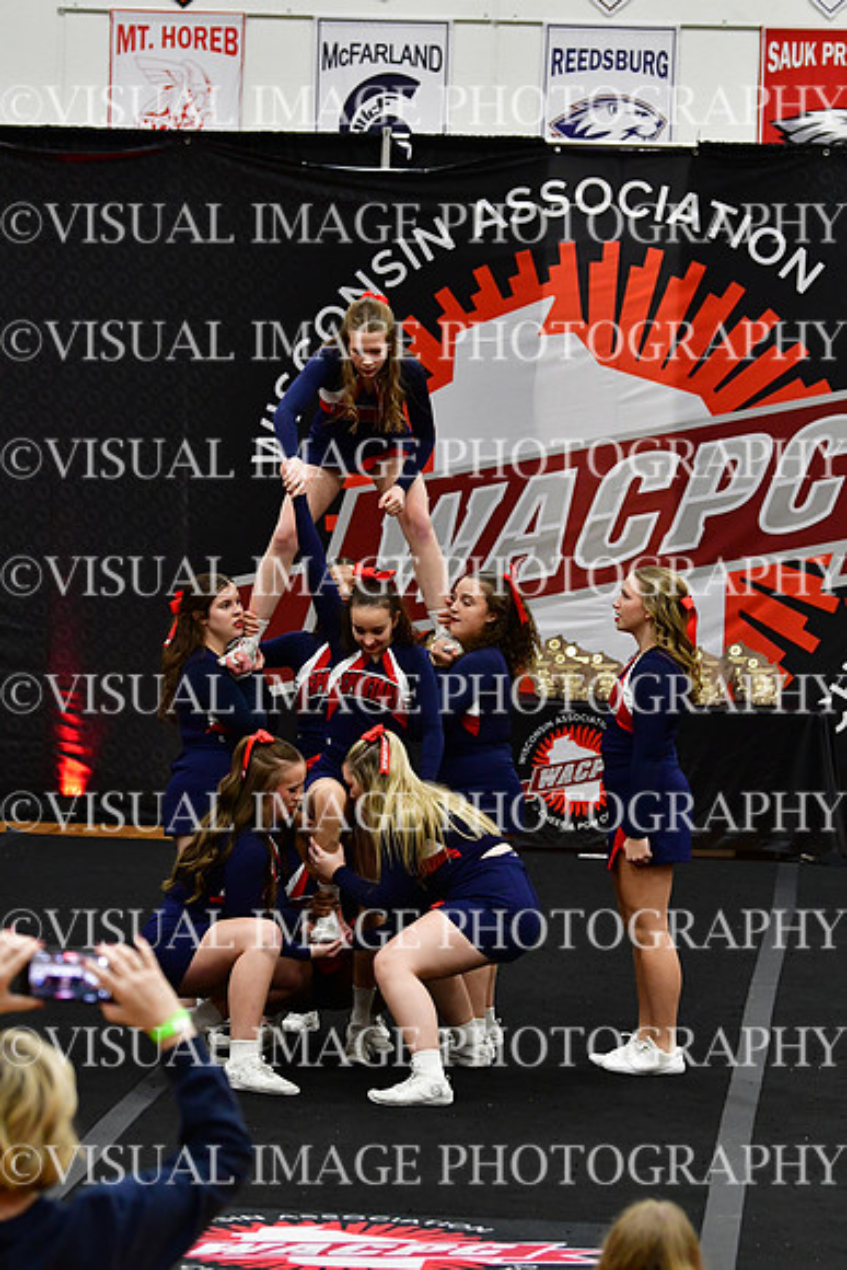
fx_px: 5184
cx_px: 424
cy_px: 635
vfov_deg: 14.0
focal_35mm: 147
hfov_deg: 9.3
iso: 4000
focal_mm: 98
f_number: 4
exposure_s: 1/500
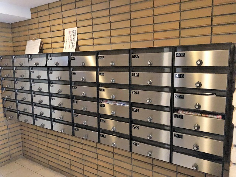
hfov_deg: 63.4
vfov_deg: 49.7
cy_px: 88
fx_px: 191
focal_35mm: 28
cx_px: 118
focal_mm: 3.99
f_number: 1.8
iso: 200
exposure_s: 1/4
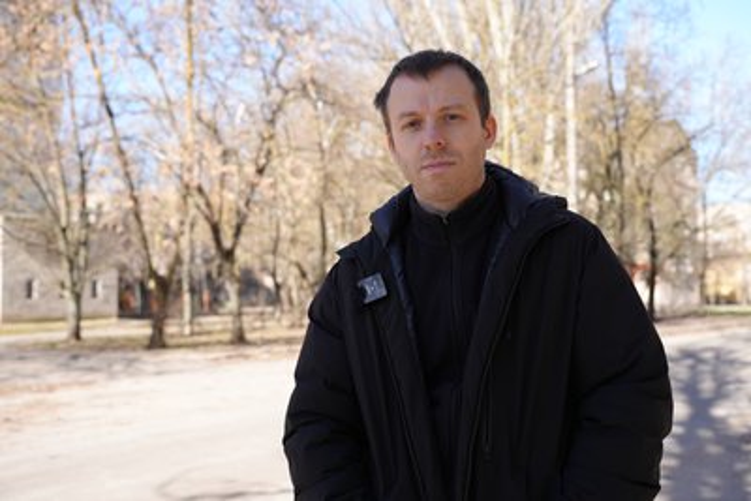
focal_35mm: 41
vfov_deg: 32.7
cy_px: 250
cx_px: 376
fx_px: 856
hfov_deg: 47.4
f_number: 4
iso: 80
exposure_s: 1/200
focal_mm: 41
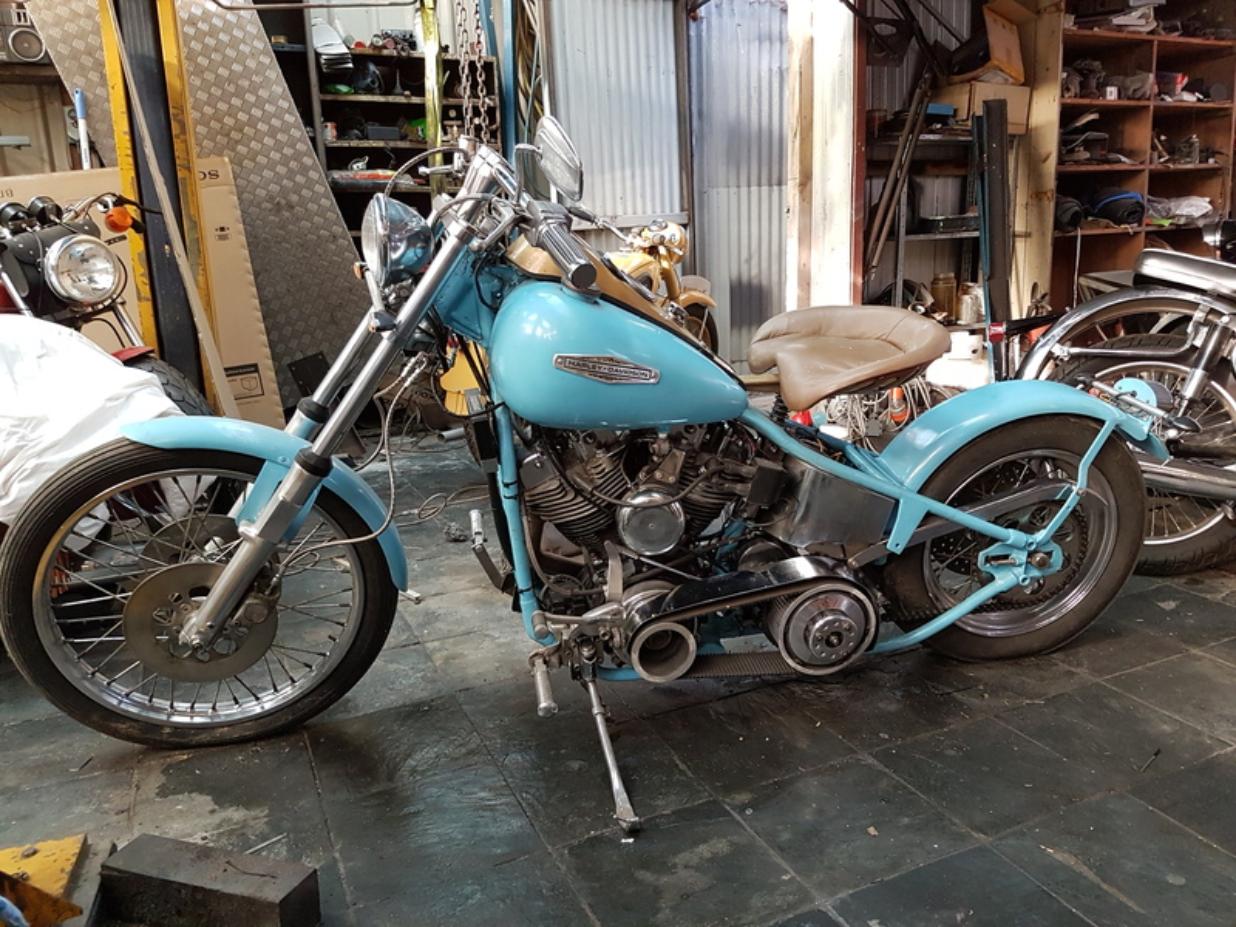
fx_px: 928
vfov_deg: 53.1
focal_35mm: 26
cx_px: 618
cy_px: 464
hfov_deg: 67.3
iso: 160
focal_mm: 4.2
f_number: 1.7
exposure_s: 1/33
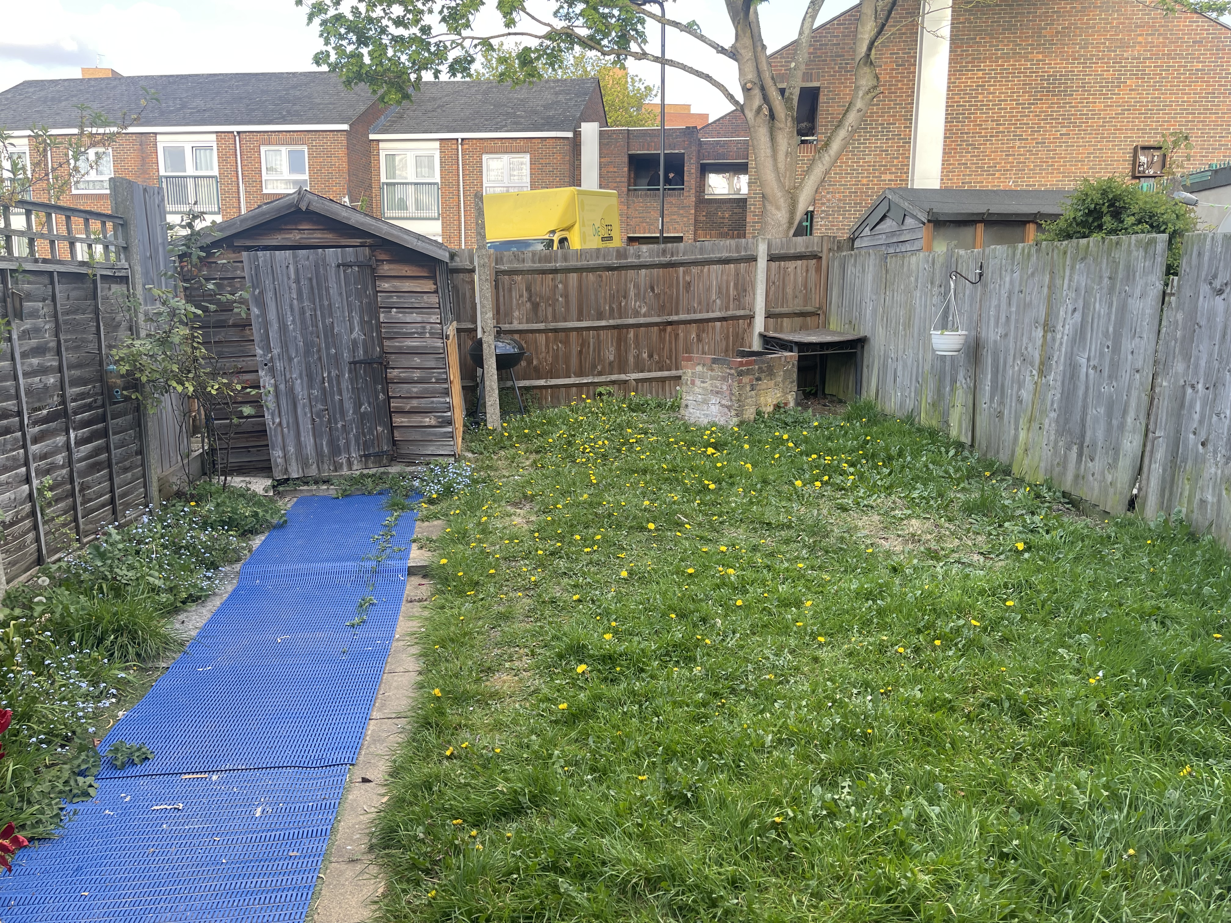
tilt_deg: -9.1
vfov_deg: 54.9
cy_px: 462
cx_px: 616
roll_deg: +0.1
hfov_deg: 69.4
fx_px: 889
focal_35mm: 25
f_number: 1.6
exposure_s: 1/138
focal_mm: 5.1
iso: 32
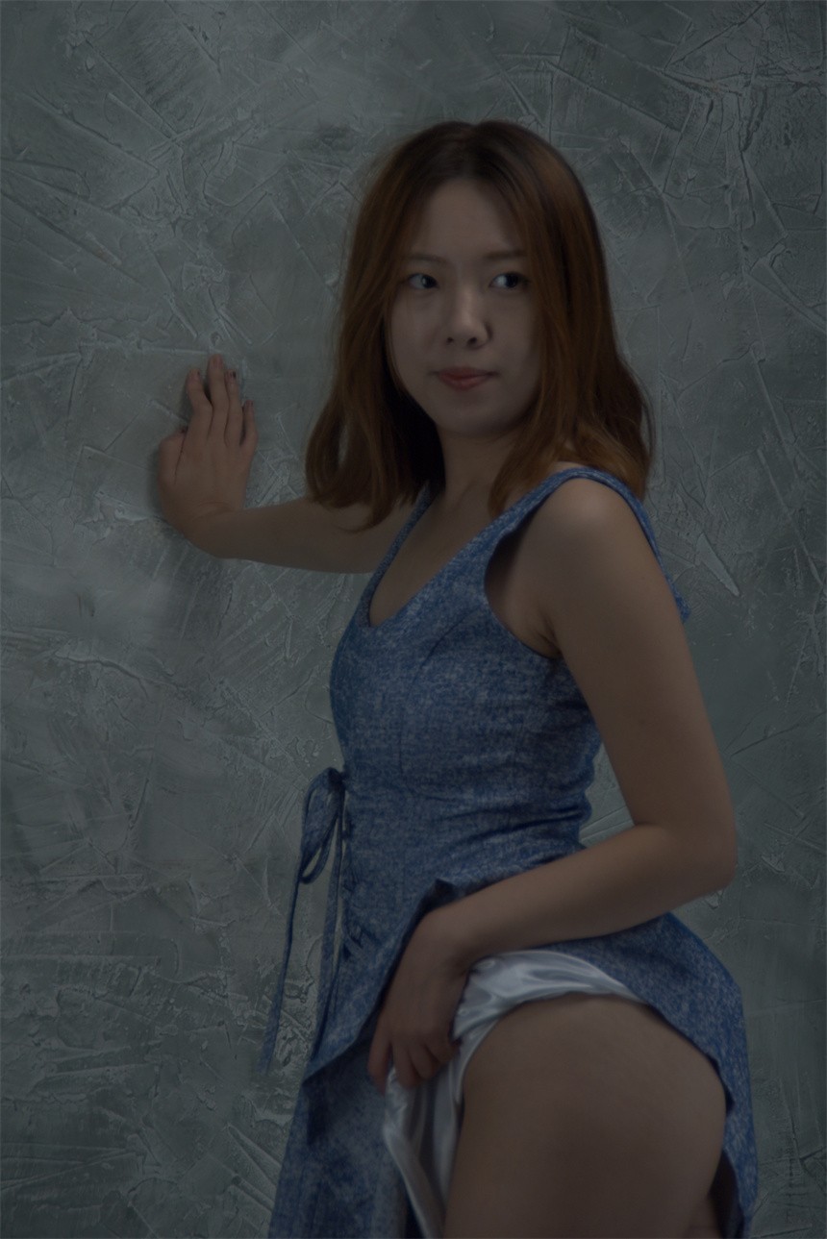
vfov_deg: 11.4
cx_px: 414
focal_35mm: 180
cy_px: 620
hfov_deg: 7.6
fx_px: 6199
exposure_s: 1/125
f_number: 6.3
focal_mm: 120
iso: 200
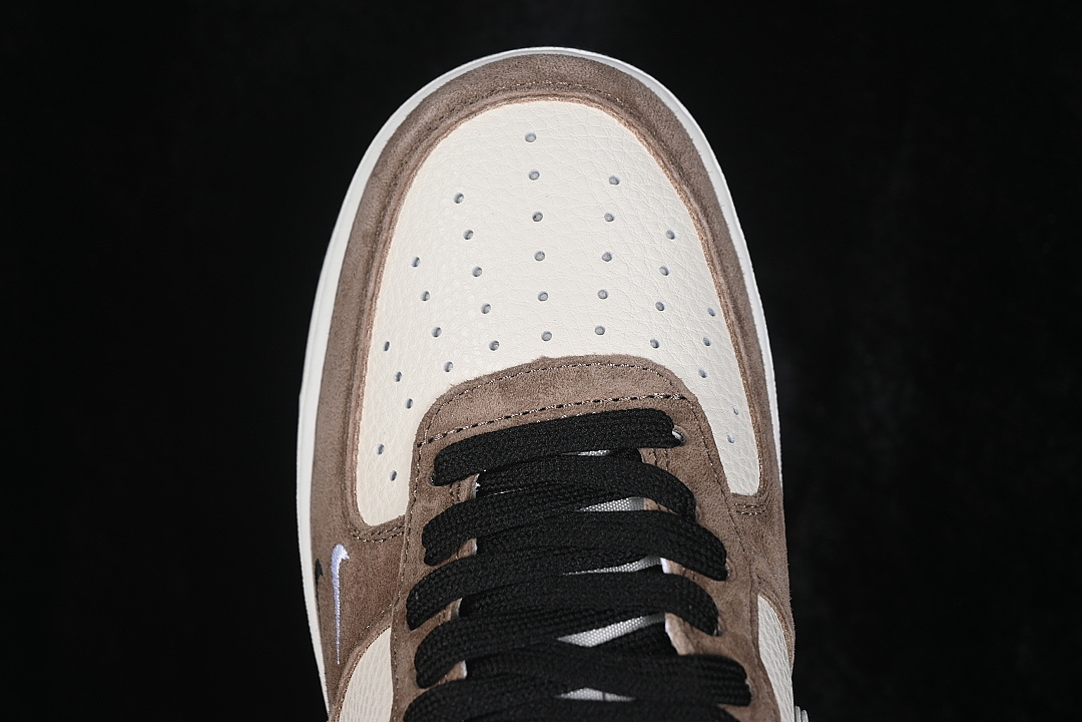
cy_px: 361
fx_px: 2254
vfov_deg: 18.2
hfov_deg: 27.0
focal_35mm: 75
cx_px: 541
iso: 160
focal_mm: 50
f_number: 7.1
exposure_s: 1/80
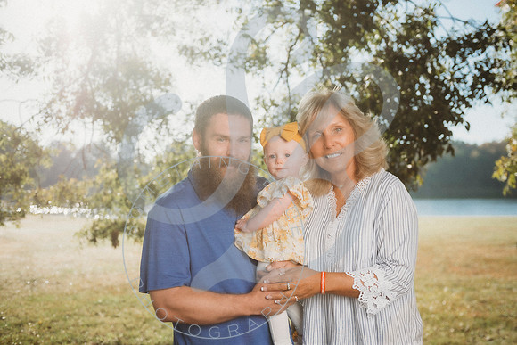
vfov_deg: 33.6
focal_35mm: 40
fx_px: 570
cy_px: 172
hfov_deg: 48.8
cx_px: 265
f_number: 2.8
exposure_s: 1/1000
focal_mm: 38
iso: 100
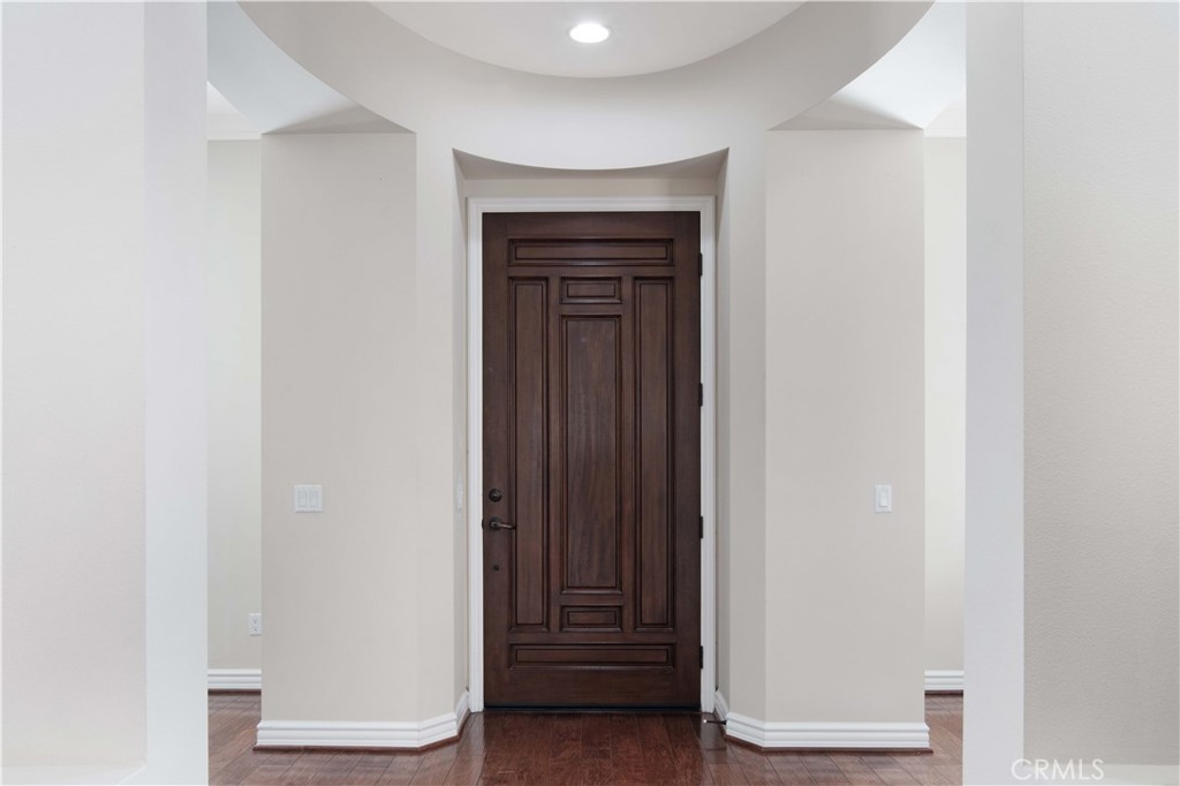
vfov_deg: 70.4
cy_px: 393
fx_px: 557
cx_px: 590
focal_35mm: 17
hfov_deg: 93.3
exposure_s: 1
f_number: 11
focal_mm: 17
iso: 100
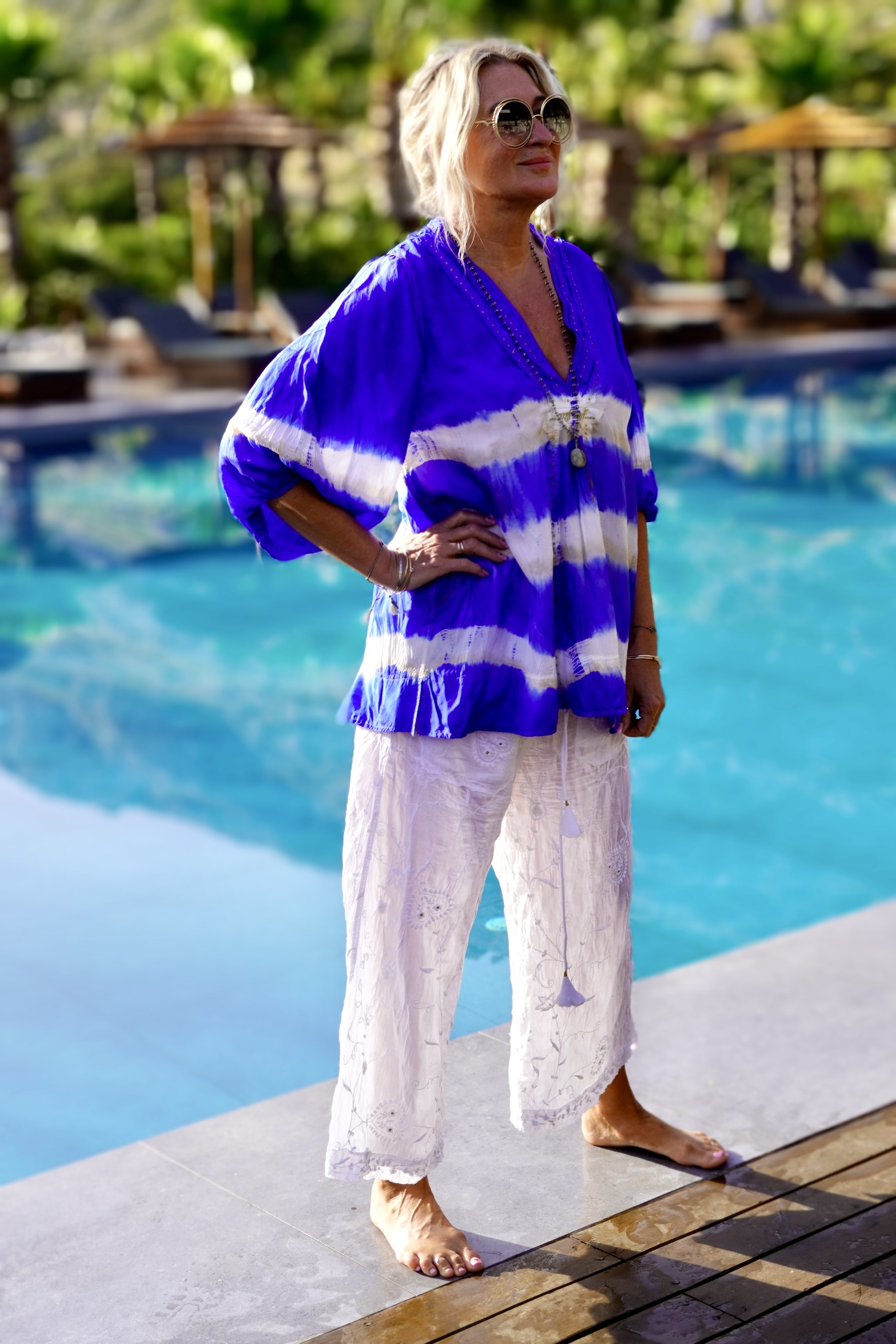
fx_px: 1960
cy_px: 672
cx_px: 448
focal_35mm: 52
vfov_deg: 37.8
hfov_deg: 25.8
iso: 100
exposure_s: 1/320
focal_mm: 35
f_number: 5.6
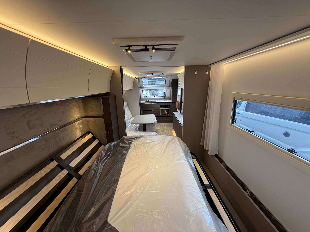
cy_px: 116
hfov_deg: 102.1
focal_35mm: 14
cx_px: 155
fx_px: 125
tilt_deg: -15.4
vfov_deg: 85.7
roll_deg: +1.1
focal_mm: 2.22
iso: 160
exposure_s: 1/99
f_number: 2.2
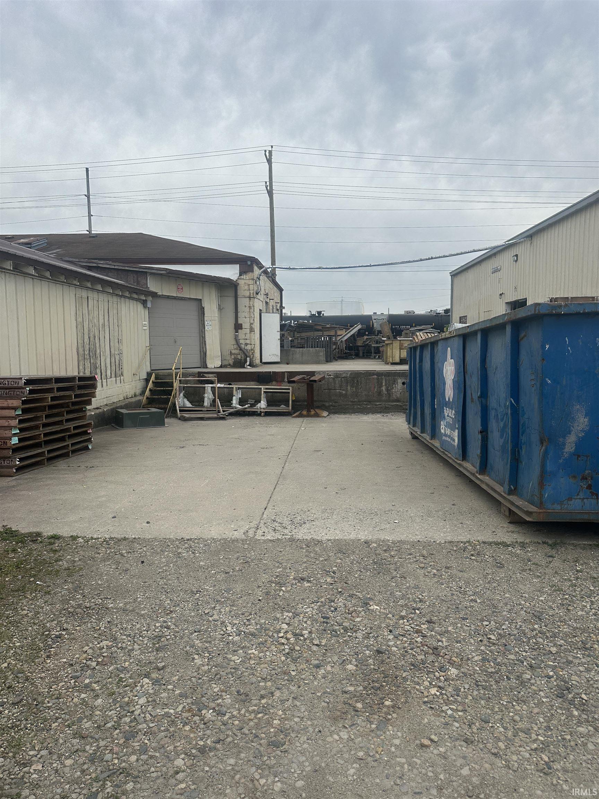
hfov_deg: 56.8
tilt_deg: -7.5
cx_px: 300
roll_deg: +0.7
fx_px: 554
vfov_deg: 71.6
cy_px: 400
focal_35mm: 24
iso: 80
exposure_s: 1/4762
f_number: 1.78
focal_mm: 6.86
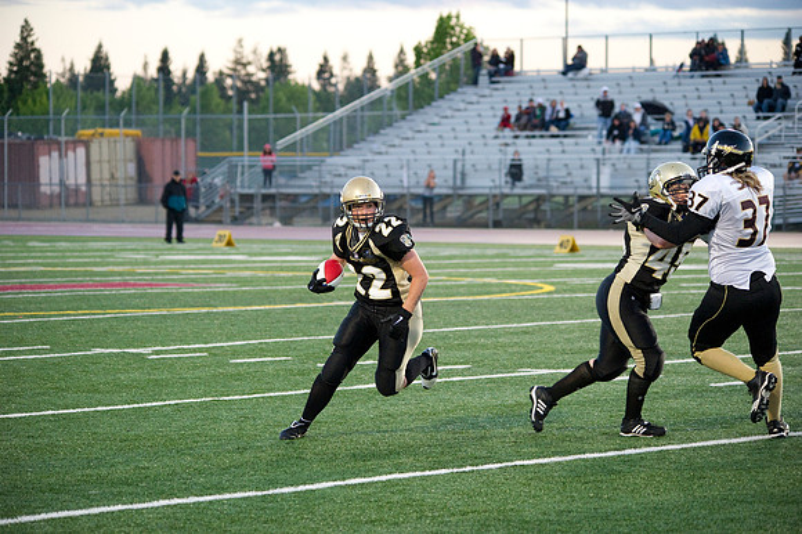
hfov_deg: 13.7
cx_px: 401
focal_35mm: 150
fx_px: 3340
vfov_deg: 9.1
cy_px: 267
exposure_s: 1/1000
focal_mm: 150
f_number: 5
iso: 6400
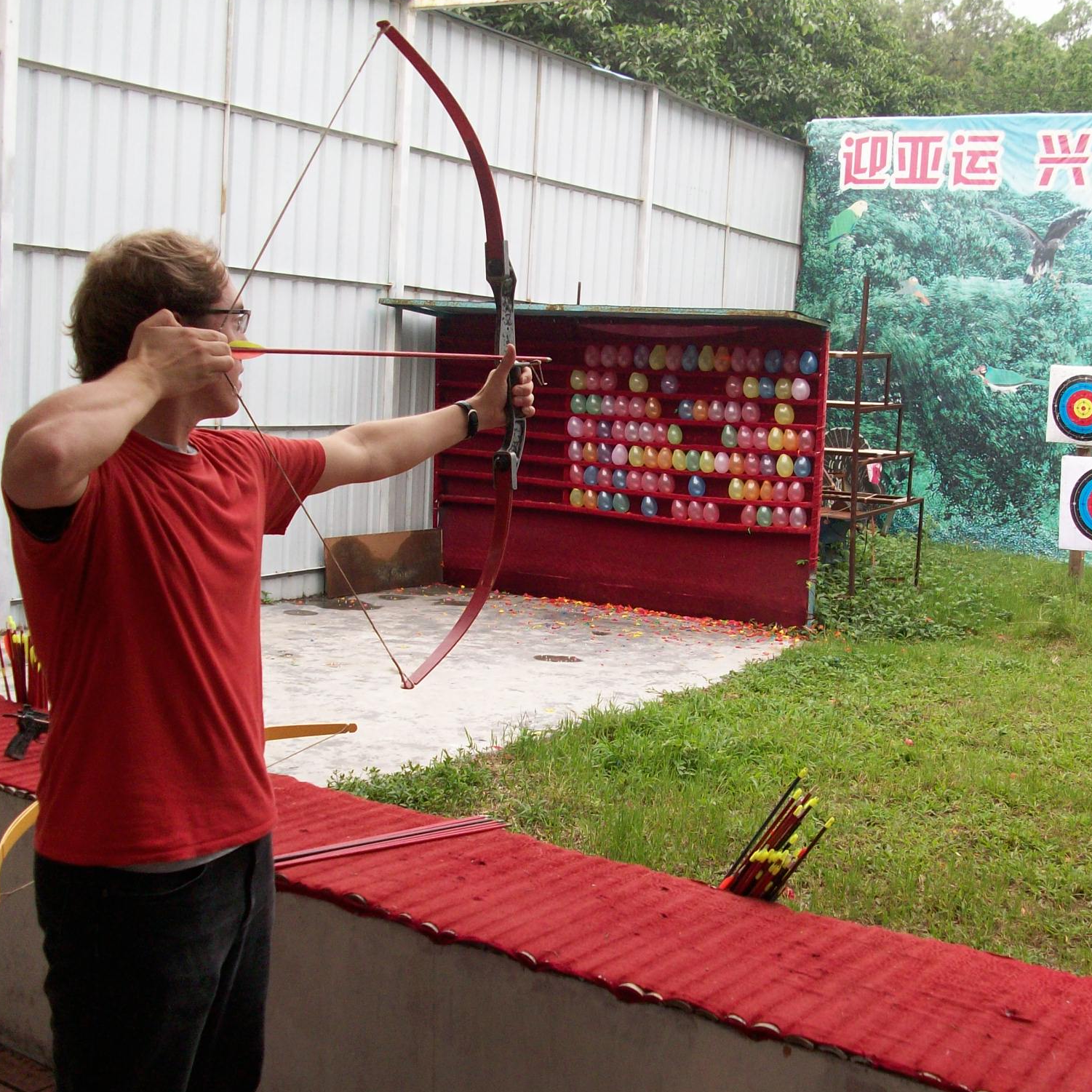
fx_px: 1463
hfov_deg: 40.7
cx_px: 669
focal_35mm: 41
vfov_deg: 40.9
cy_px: 550
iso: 106
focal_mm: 5.7
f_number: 2.8
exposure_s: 1/60
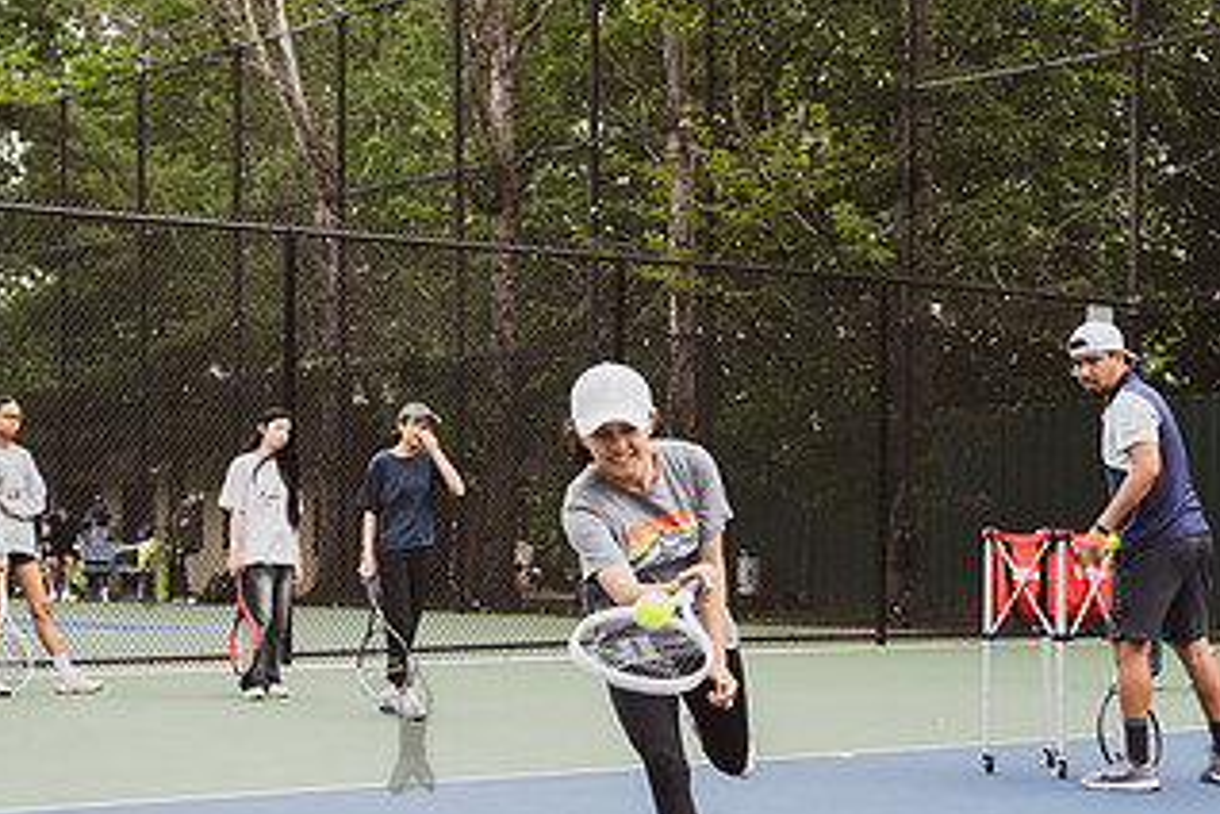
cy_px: 536
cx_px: 911
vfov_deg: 17.0
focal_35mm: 80
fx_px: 2711
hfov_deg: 25.1
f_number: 4
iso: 200
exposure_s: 1/640
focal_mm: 35
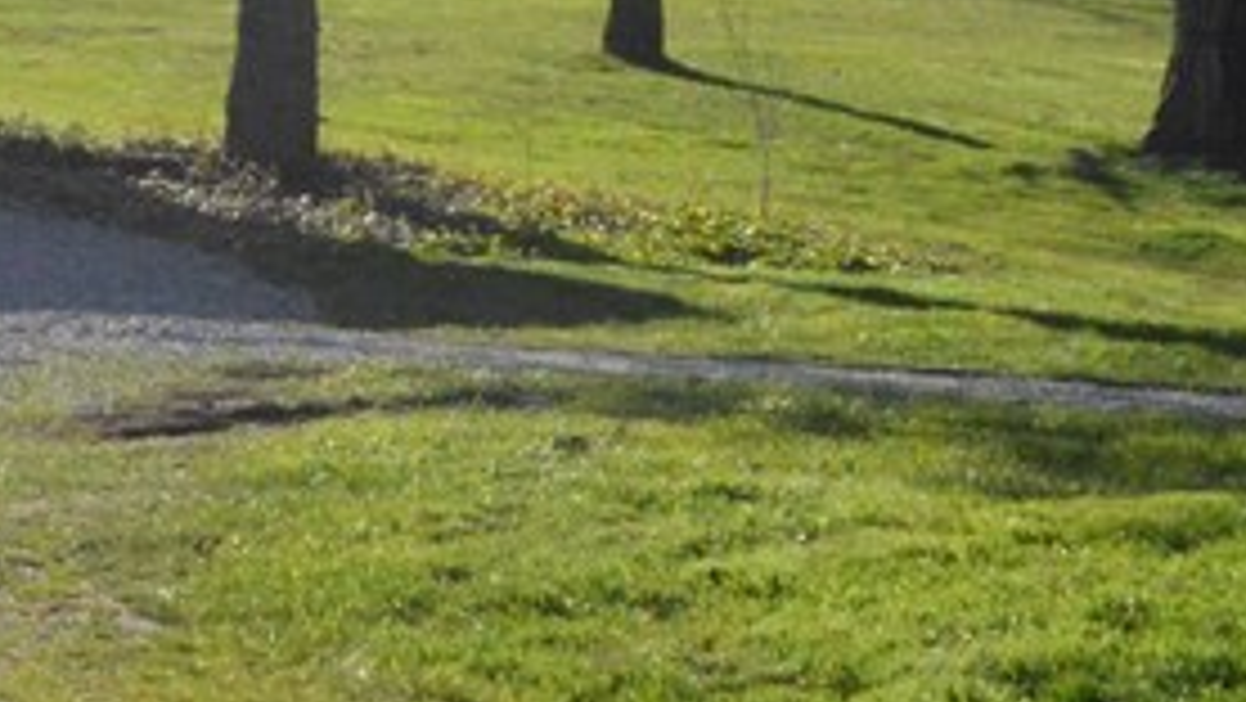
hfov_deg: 13.3
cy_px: -76
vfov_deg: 7.8
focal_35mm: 154
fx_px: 5091
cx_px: -529
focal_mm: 25
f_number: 18
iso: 3200
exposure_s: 1/1250
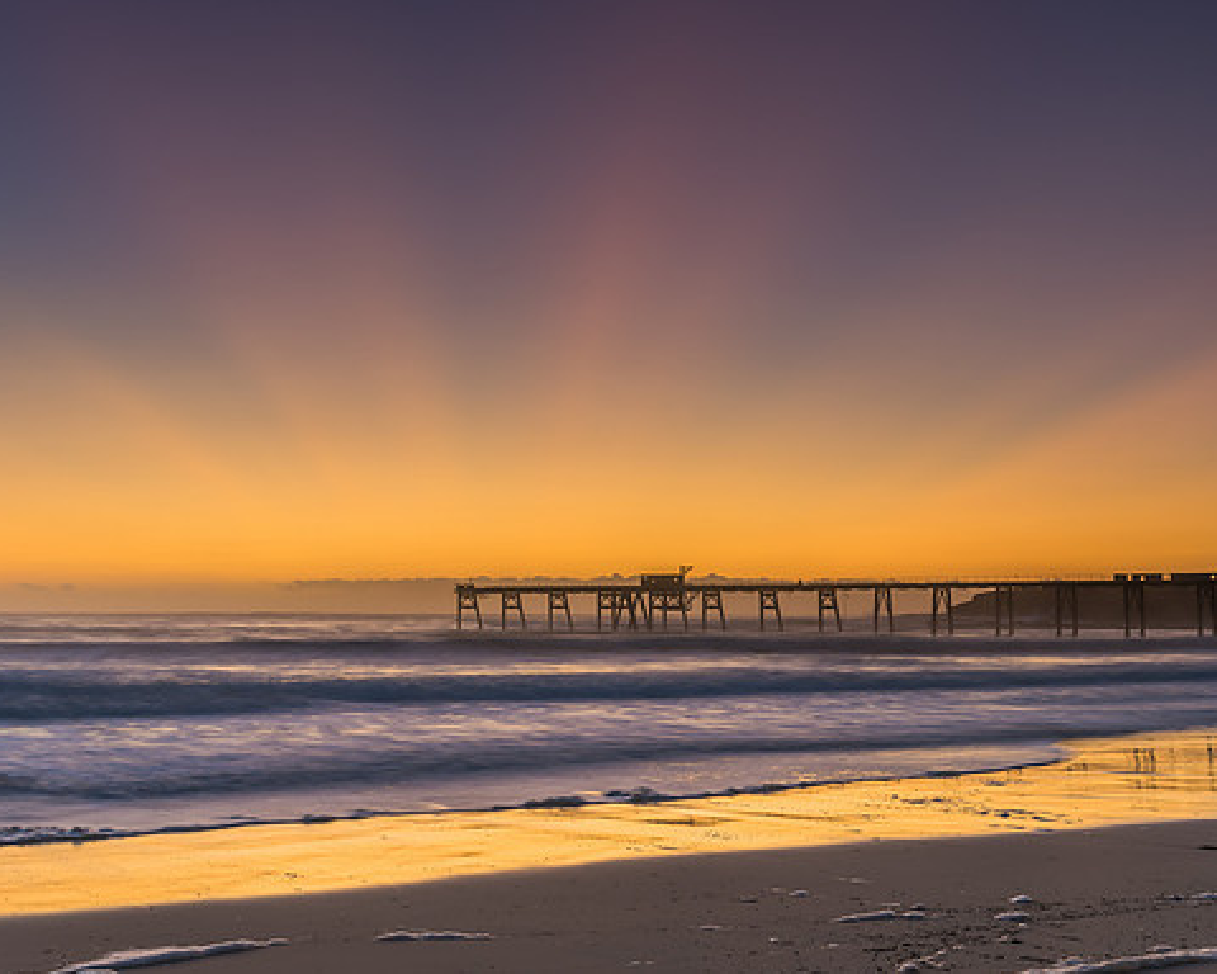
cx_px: 499
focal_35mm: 44
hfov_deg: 41.9
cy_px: 486
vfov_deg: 34.2
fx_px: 1585
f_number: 9
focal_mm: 38
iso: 100
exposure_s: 1.6
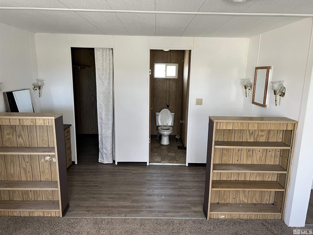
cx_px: 156
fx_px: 235
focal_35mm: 26
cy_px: 118
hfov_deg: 67.3
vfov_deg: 53.1
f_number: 1.5
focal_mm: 5.7
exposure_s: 1/78
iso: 125
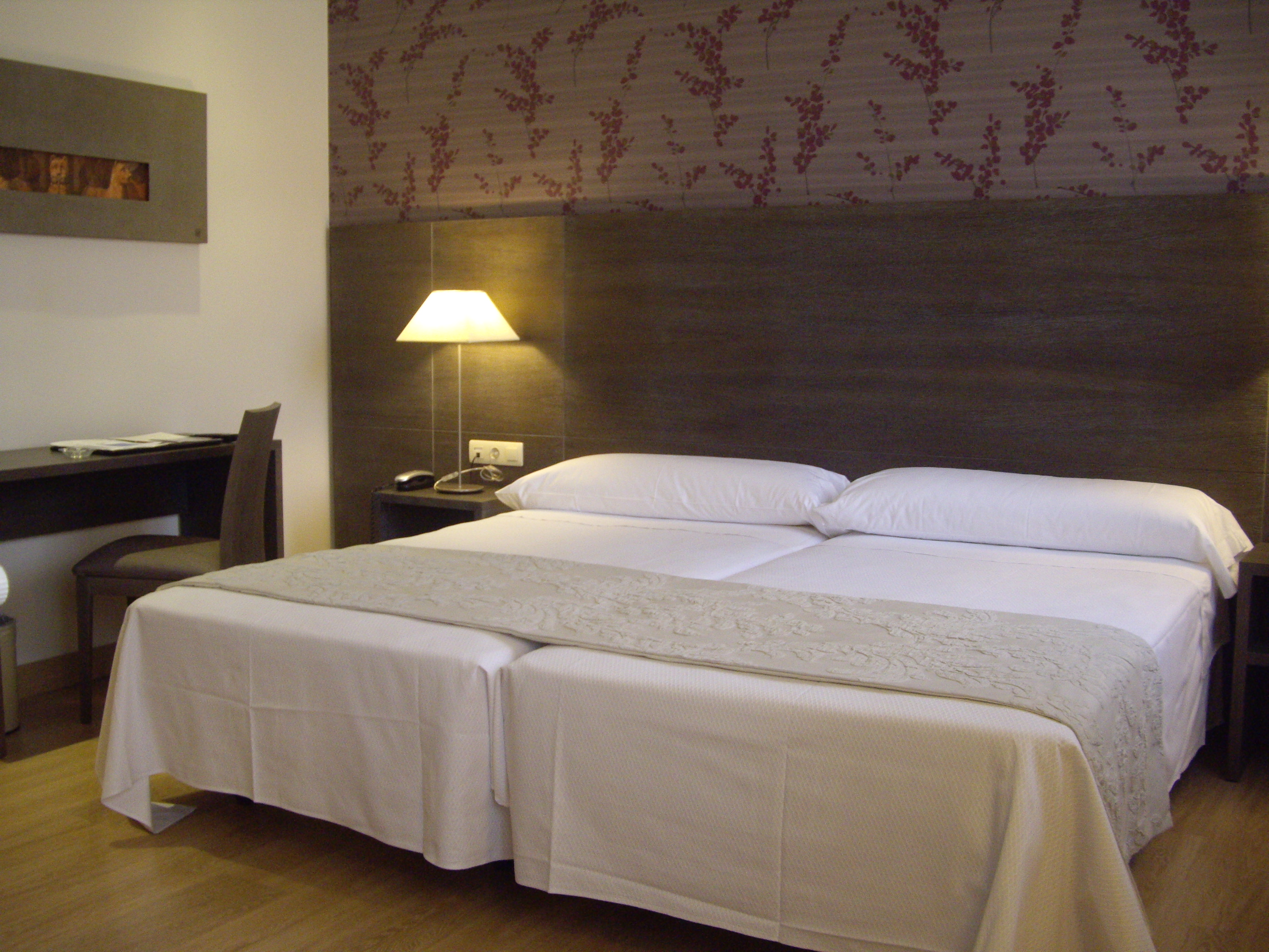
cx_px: 634
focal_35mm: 38
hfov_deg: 49.0
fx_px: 1393
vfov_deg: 37.7
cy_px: 476
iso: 400
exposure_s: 1/30
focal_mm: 7.9
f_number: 2.8
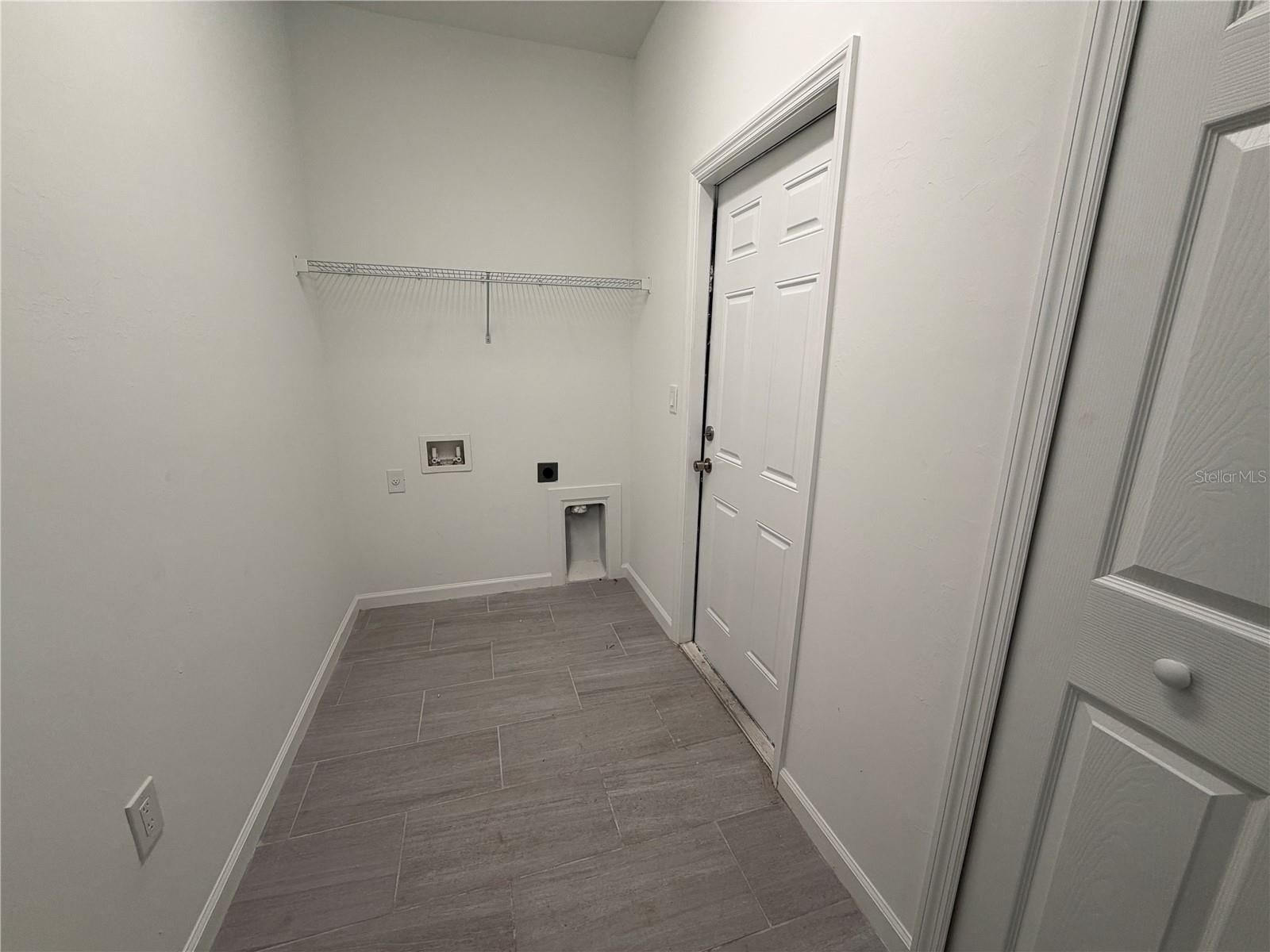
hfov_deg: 102.1
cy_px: 476
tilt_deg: -12.5
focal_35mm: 14
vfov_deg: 85.7
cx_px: 635
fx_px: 514
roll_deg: -0.9
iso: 80
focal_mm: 2.22
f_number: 2.2
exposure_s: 1/120
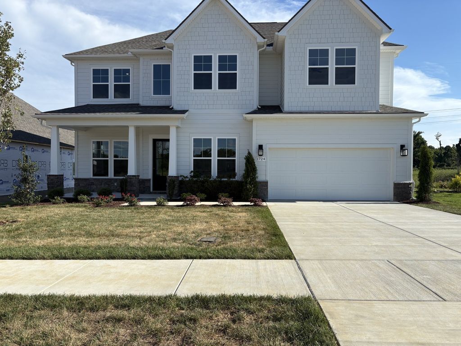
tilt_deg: -0.4
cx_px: 230
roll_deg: +0.2
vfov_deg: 53.1
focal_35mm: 26
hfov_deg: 67.3
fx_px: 346
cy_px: 173
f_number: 1.6
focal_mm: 5.96
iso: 50
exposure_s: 1/3623
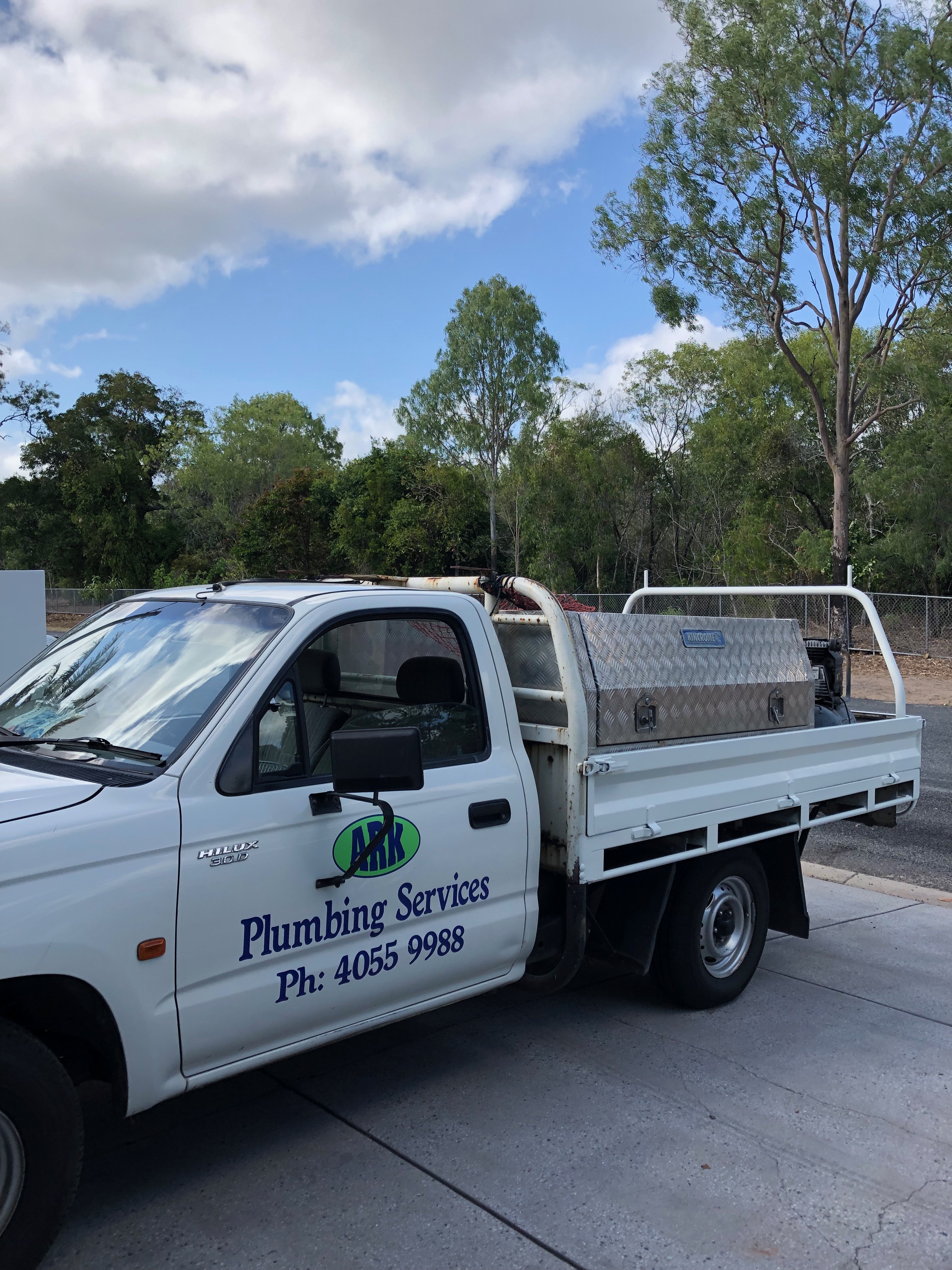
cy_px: 635
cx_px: 476
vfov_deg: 63.4
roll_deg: +0.5
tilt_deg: -1.5
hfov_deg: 49.7
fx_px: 1027
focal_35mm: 28
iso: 20
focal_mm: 3.99
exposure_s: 1/1043
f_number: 1.8
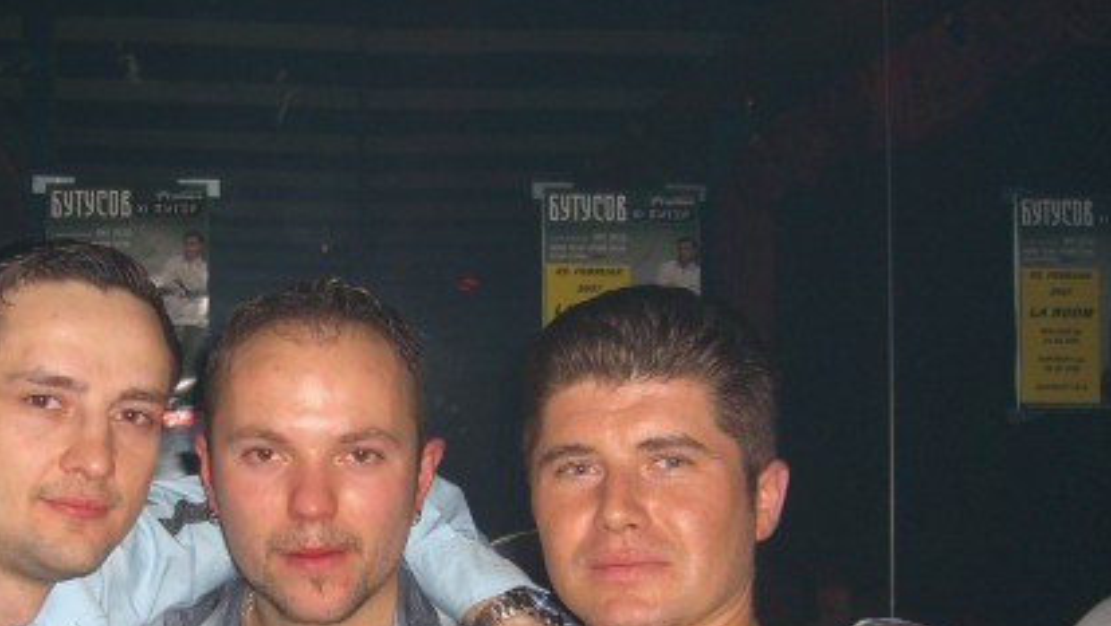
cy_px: 556
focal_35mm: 60
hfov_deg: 34.3
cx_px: 309
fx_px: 1768
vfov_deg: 19.7
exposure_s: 1/60
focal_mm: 7.9
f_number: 2.8
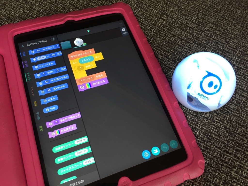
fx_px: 208
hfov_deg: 61.7
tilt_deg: -62.8
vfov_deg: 48.2
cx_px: 124
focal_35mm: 29
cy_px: 93
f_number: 2.2
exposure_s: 1/30
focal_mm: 4.15
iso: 100
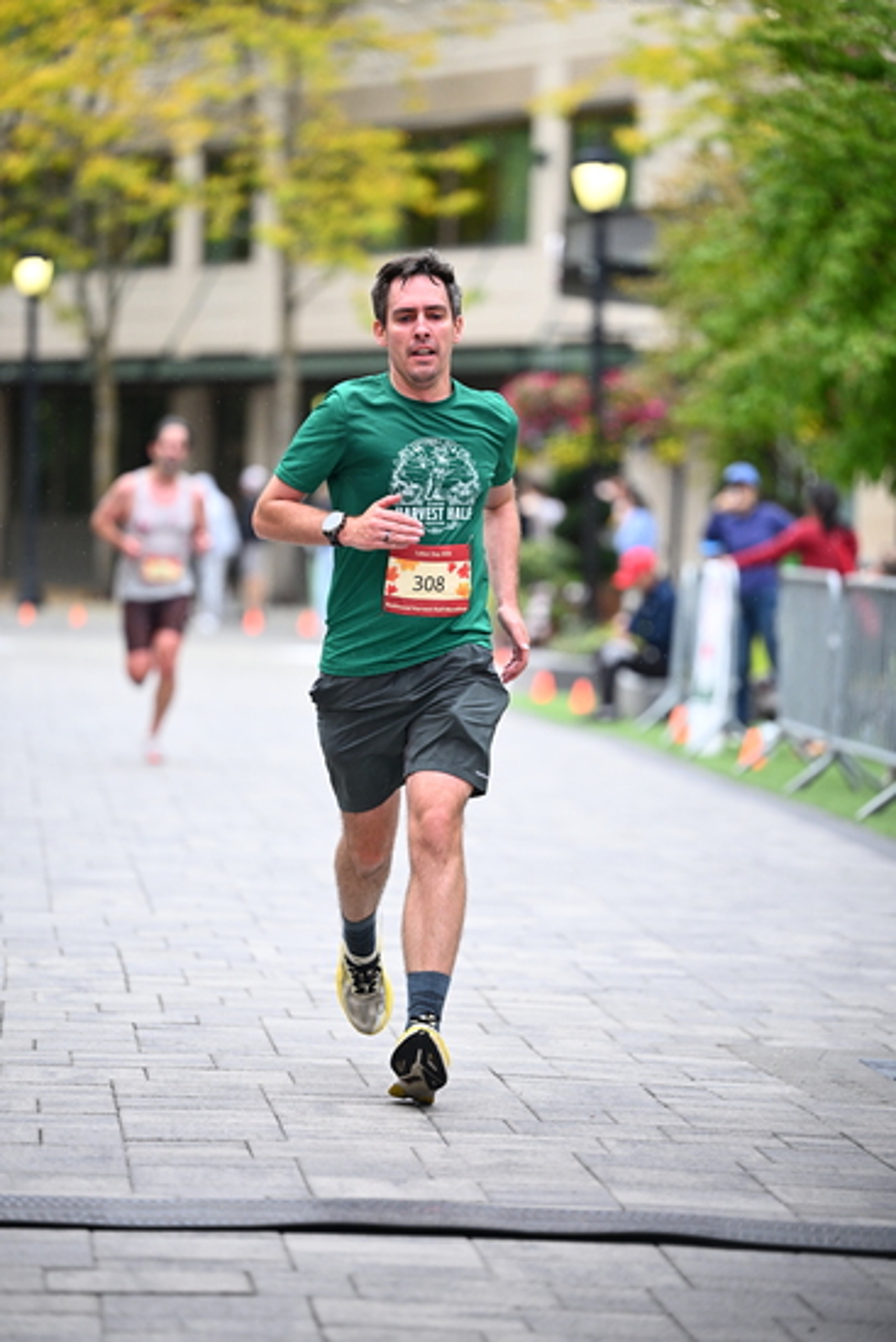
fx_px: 5969
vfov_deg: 12.8
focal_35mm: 160
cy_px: 671
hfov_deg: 8.6
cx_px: 448
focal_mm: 160
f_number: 2.8
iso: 1250
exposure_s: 1/1600
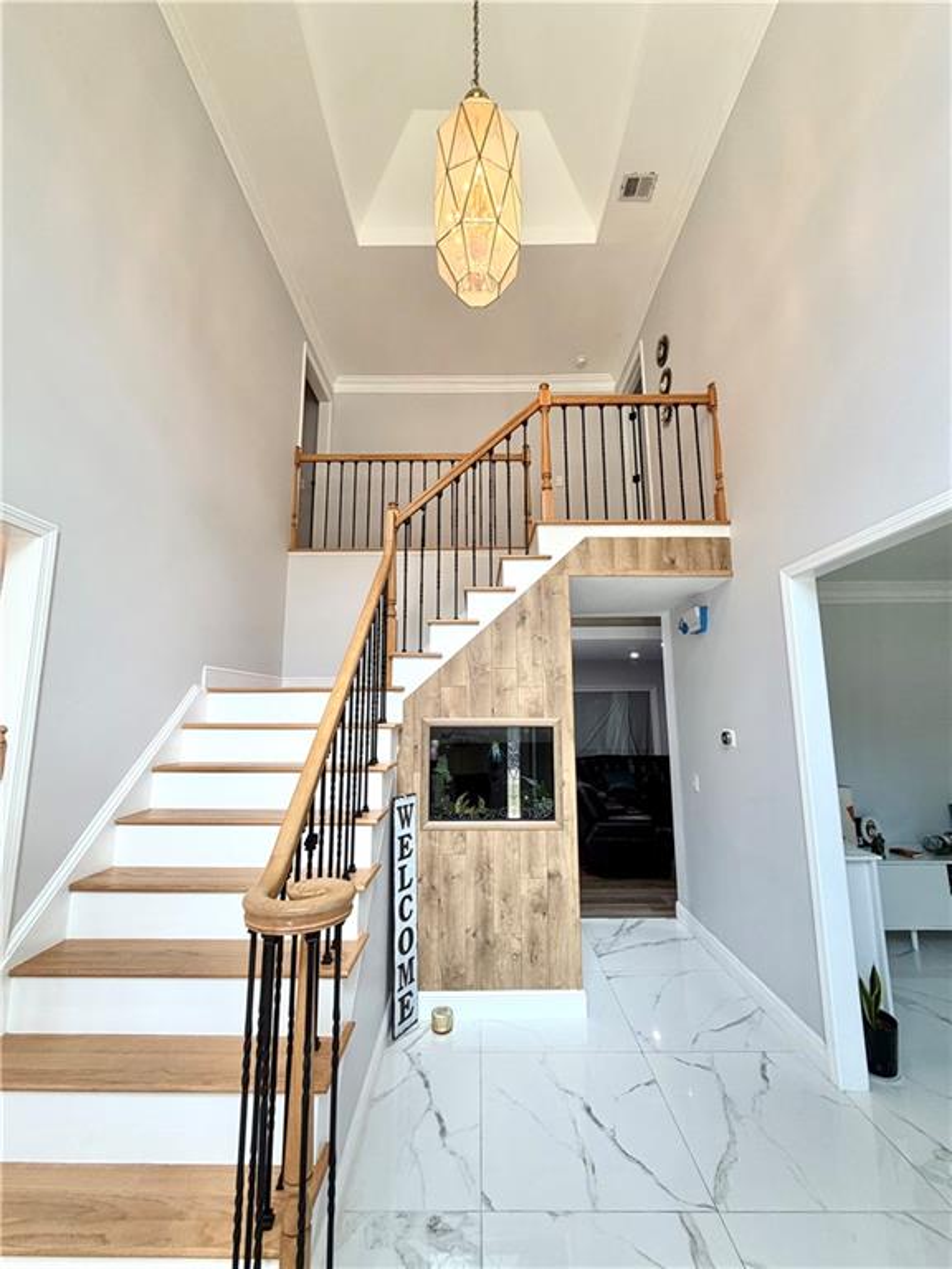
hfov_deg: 85.7
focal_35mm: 14
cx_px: 476
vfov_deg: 102.1
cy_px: 634
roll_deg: +1.1
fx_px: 513
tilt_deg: +8.4
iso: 125
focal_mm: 2.22
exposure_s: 1/120
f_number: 2.2
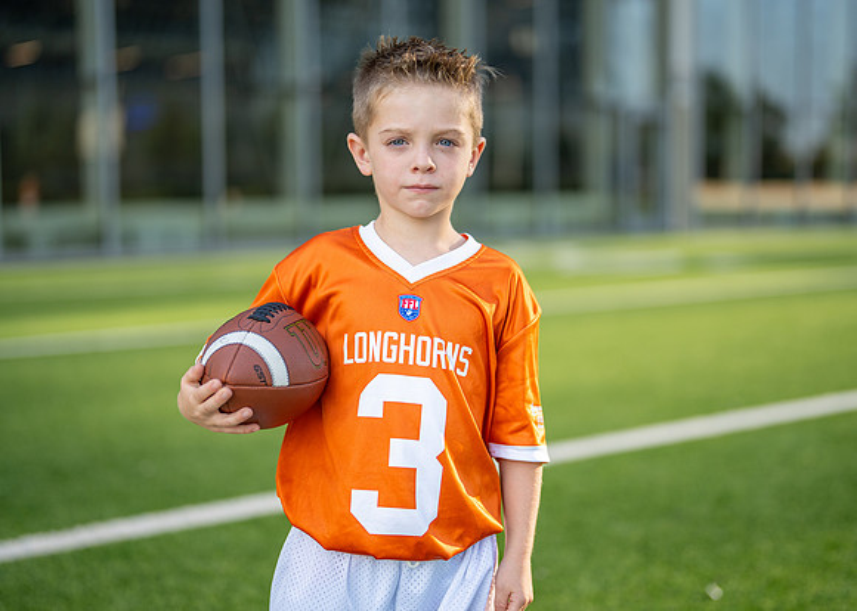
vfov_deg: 25.3
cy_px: 291
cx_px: 414
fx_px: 1363
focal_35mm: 56
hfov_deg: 34.9
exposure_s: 1/2000
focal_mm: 50
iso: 100
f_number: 1.2
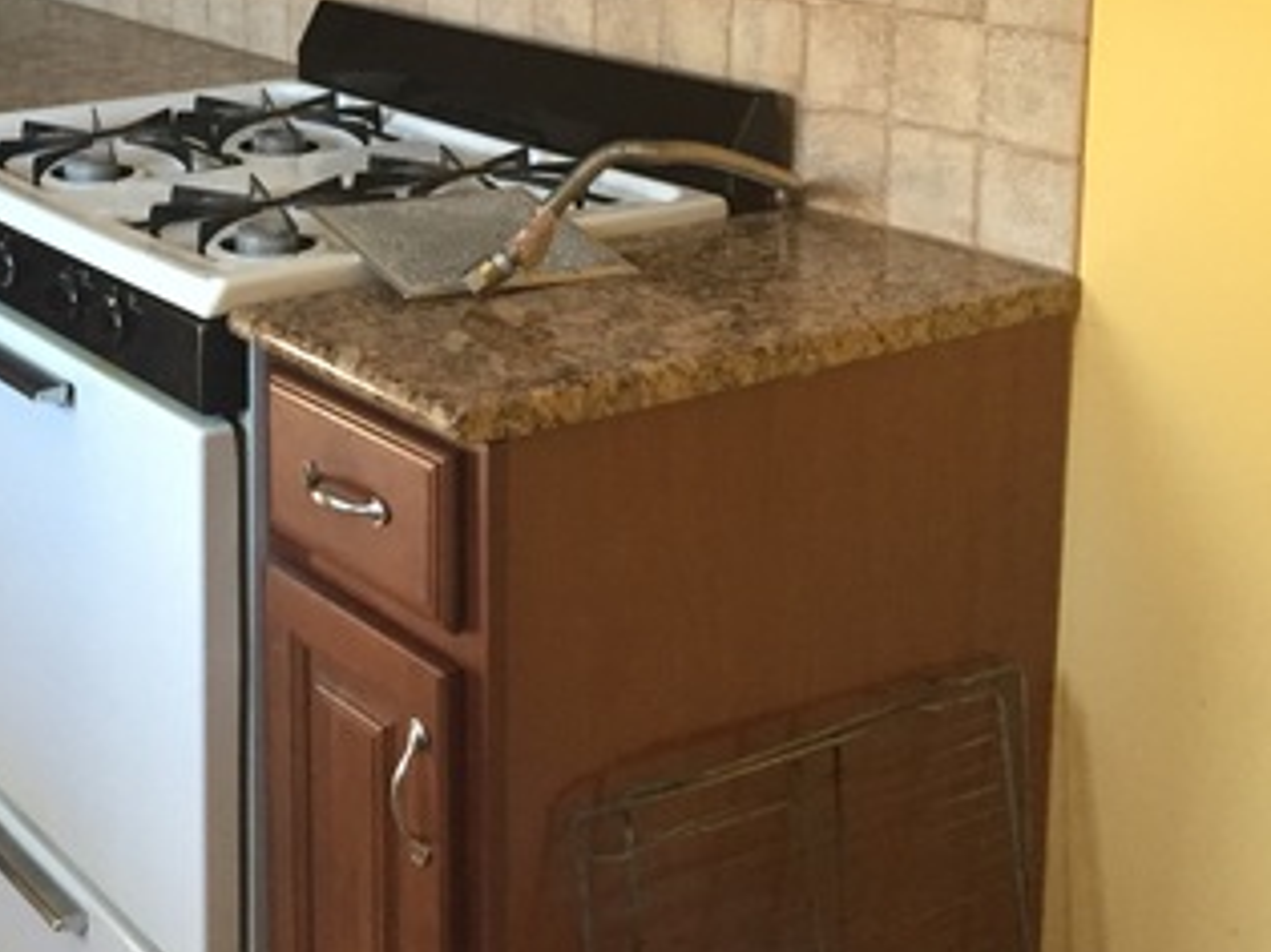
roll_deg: +0.9
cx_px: 77
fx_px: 2165
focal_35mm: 59
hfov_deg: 30.9
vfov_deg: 24.0
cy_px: 69
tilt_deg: -11.4
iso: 250
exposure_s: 1/24
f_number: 2.2
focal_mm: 4.15
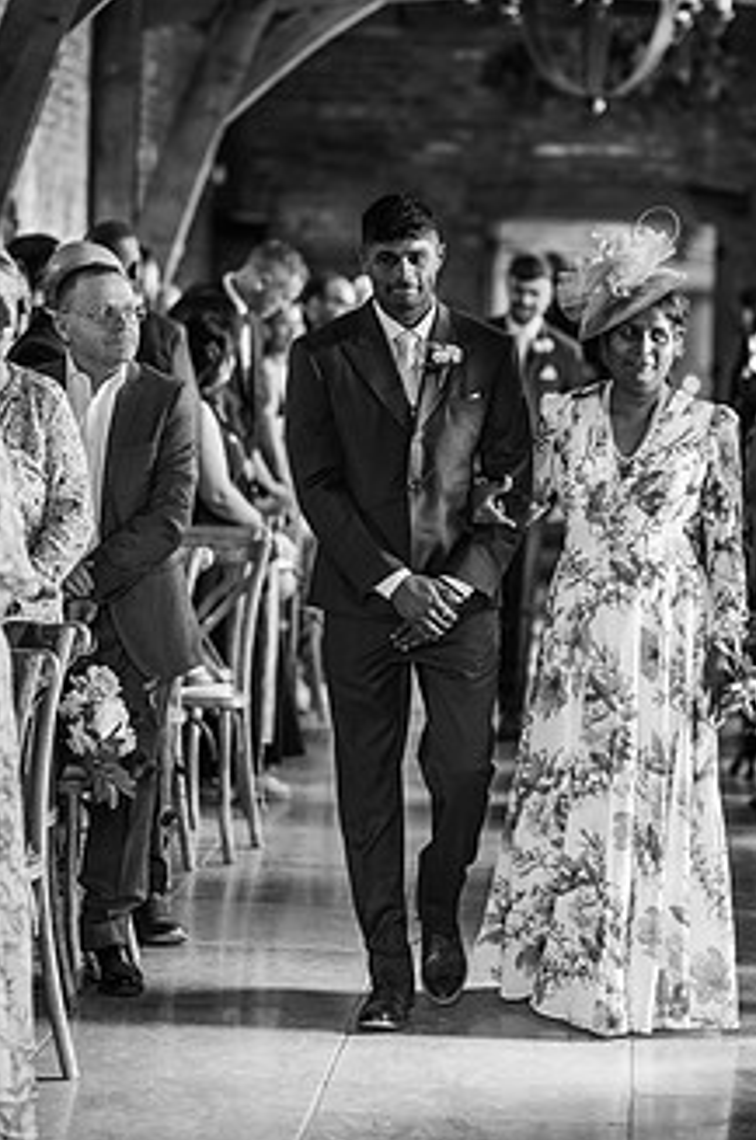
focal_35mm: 117
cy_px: 467
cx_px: 493
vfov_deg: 17.5
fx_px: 3697
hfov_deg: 11.7
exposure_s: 1/200
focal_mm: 85
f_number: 1.8
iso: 900
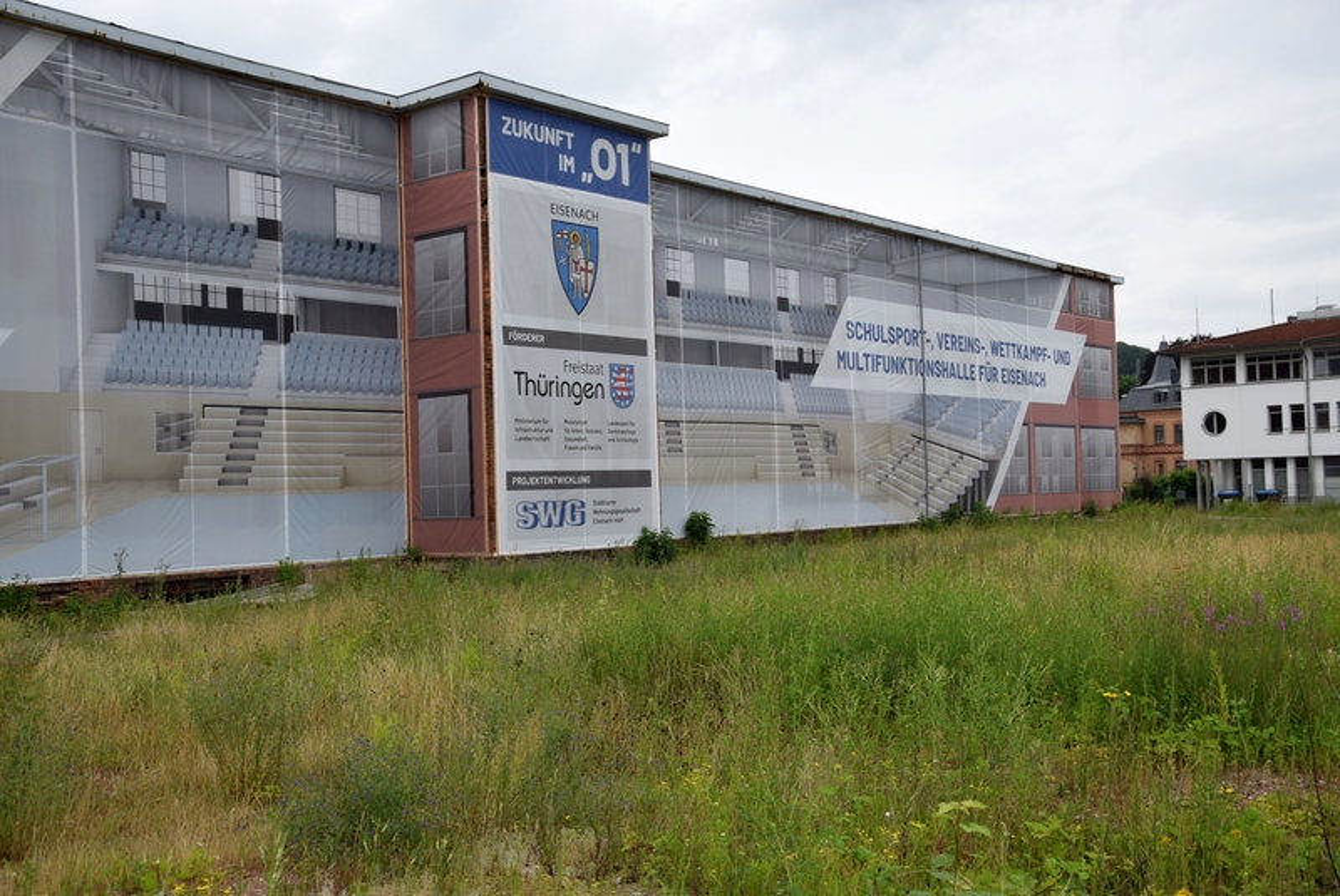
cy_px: 448
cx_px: 670
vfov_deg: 35.6
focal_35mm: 38
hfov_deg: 51.2
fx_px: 1397
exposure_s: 1/160
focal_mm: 25
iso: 100
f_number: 6.3
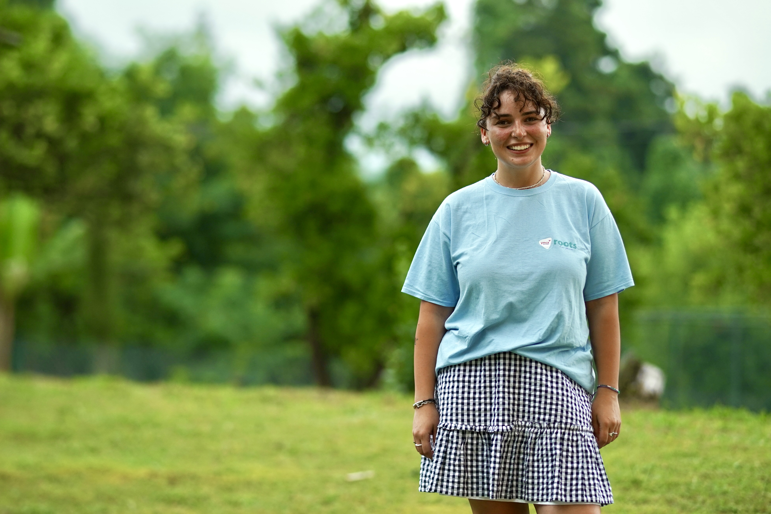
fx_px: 2720
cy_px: 257
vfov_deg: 10.8
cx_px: 386
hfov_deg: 16.1
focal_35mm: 127
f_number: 1.8
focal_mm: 85
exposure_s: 1/2000
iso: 320
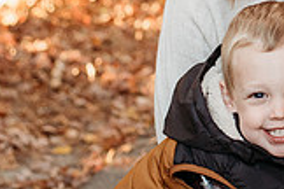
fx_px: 1412
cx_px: 335
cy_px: -31
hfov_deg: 11.3
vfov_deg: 7.6
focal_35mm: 179
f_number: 3.2
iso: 1600
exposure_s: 1/160
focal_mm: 50
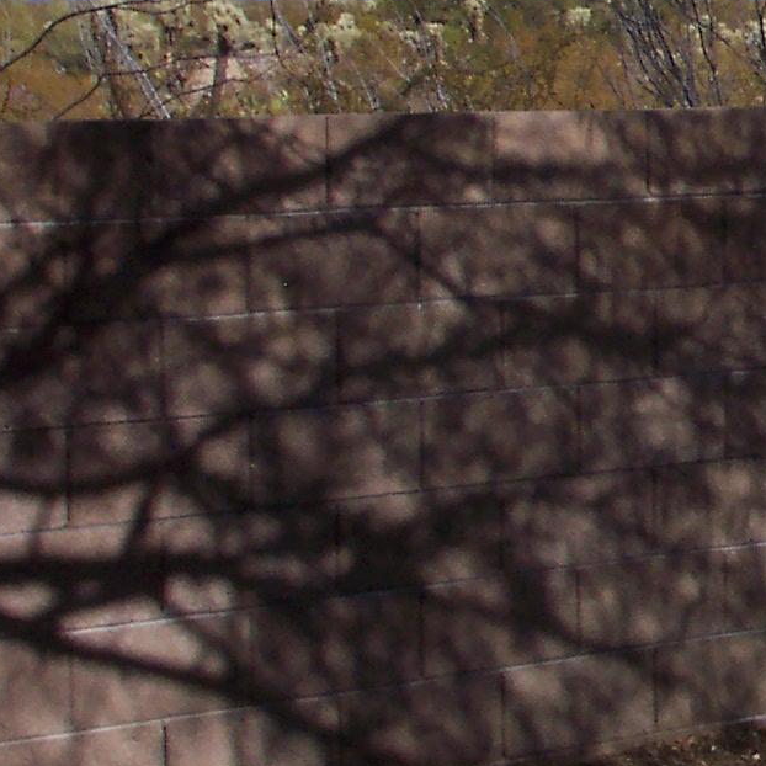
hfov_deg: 13.5
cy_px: 41
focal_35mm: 117
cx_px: 1323
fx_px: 2929
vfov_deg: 14.7
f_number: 9.5
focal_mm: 7.5
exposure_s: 1/350
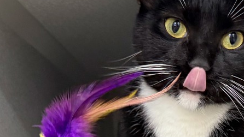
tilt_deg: +2.6
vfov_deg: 19.3
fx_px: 388
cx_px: 190
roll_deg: +5.6
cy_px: 150
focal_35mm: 60
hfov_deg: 34.0
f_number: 1.78
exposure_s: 1/60
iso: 250
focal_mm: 6.76
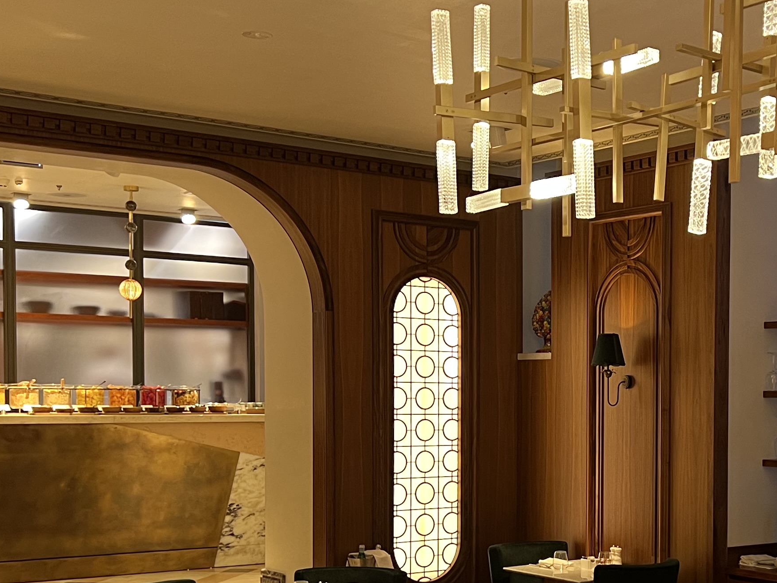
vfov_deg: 24.2
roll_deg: +0.1
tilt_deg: -2.1
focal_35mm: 60
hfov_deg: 31.3
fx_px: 1347
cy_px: 437
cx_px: 636
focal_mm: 5.7
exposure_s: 1/49
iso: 160
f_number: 1.5
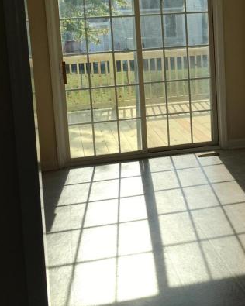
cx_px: 183
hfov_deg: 27.2
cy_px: 73
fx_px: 499
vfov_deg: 33.4
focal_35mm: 55
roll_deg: +2.4
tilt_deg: -6.5
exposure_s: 1/1040
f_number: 2.2
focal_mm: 4.15
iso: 25
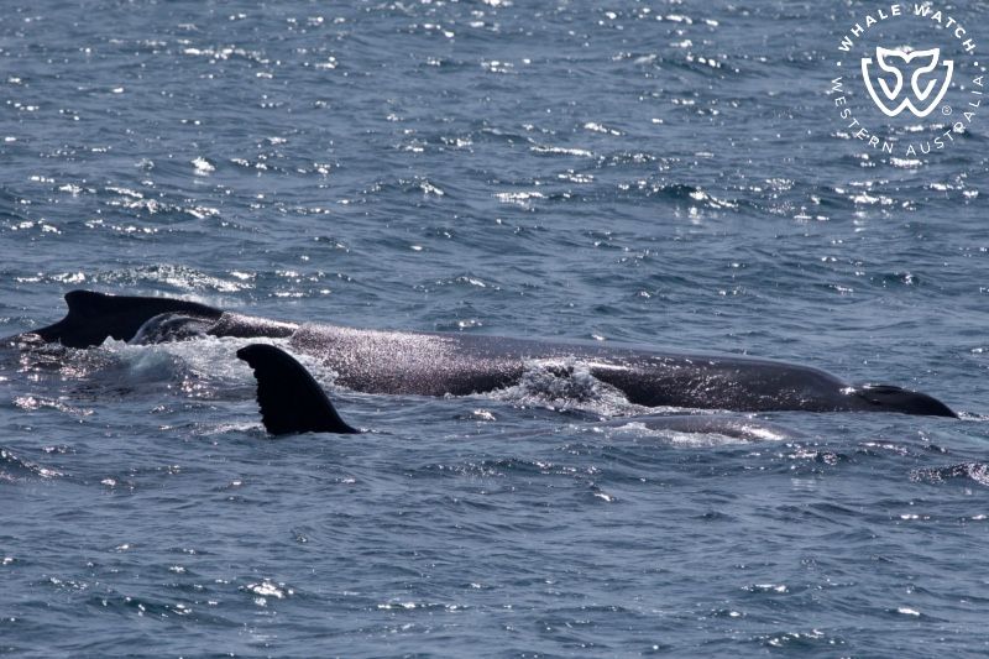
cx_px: 494
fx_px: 16479
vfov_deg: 2.3
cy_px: 330
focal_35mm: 600
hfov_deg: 3.4
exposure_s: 1/3200
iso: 500
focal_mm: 600
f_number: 8
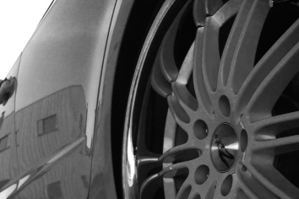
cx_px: 180
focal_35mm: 62
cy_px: 175
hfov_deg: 32.3
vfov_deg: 21.5
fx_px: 515
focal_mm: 4.12
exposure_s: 1/775
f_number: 2.4
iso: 50
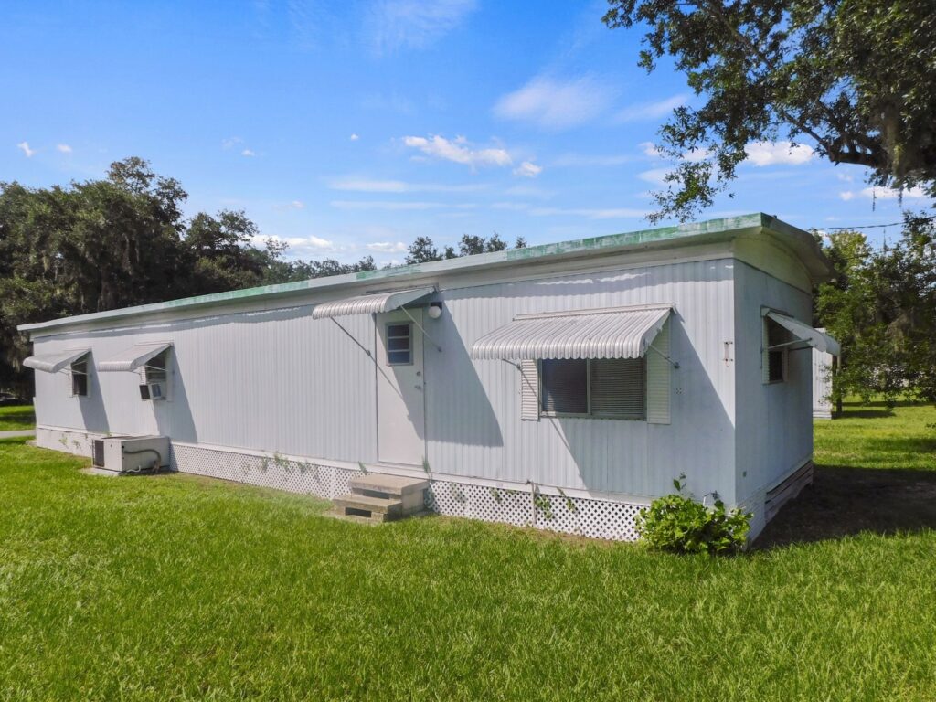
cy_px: 351
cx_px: 468
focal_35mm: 23
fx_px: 622
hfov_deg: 73.9
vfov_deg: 58.9
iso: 125
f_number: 6
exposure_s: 1/800
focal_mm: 4
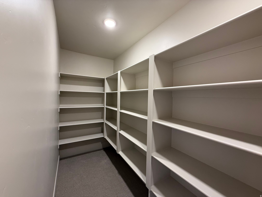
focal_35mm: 14
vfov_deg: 85.7
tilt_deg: +0.3
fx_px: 106
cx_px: 131
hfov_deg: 102.1
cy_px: 98
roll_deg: -1.1
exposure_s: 1/60
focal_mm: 2.22
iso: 250
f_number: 2.2
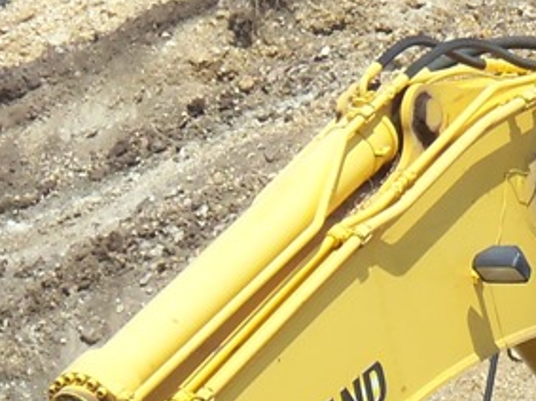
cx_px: 667
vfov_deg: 1.5
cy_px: 534
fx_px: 15478
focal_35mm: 1000
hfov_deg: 2.0
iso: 80
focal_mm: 39.4
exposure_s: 1/400
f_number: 5.7
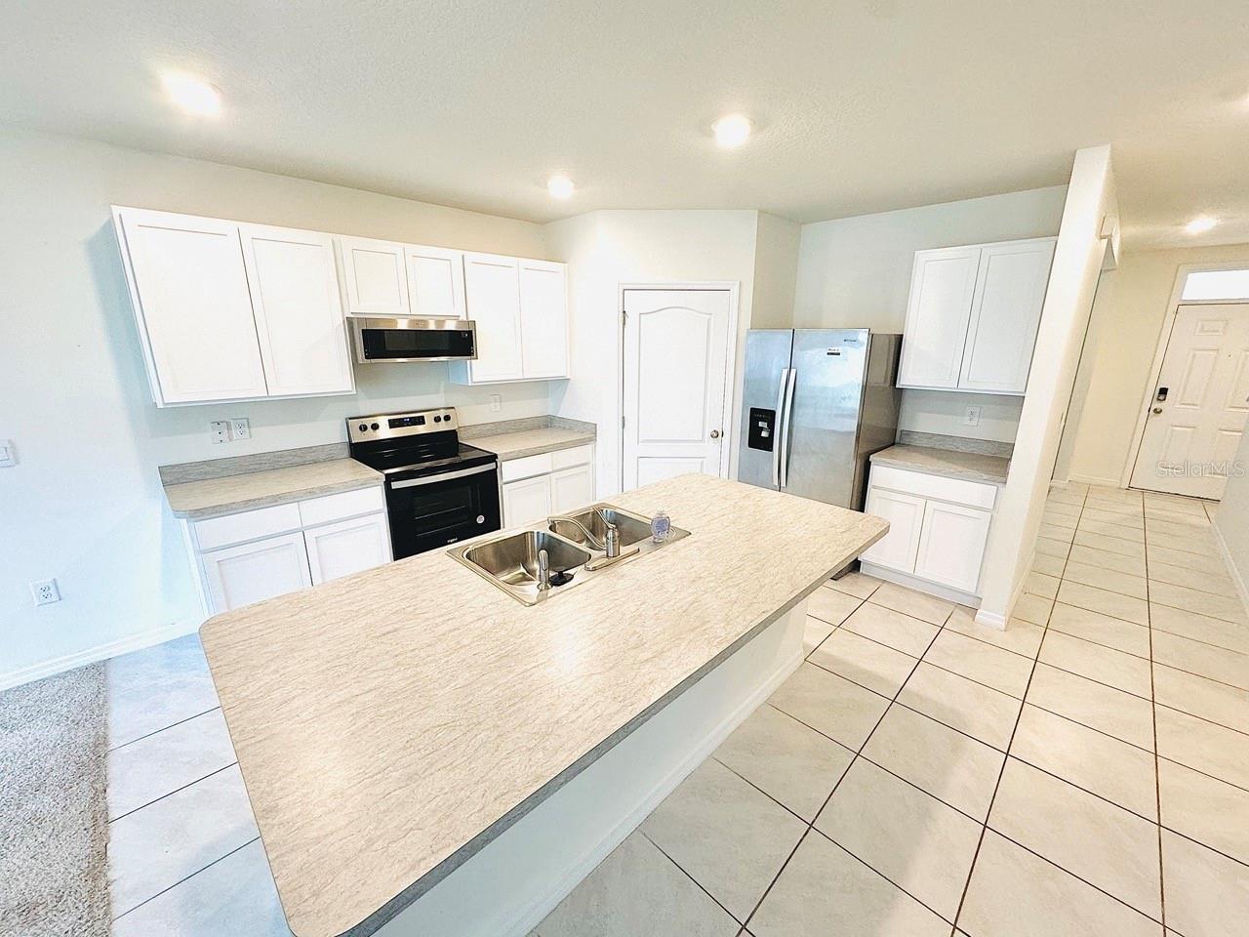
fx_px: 505
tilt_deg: -15.7
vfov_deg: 85.7
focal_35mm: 14
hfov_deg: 102.1
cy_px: 468
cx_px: 624
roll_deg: -0.3
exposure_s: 1/120
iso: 200
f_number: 2.2
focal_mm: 2.22
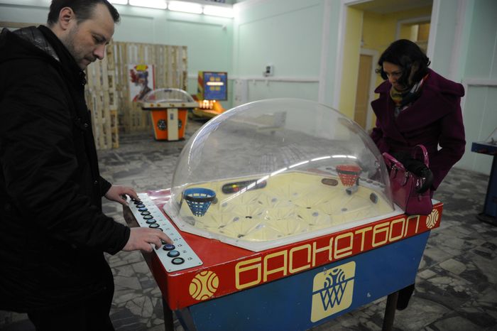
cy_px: 166
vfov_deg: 53.1
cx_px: 248
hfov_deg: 73.8
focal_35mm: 24
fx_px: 331
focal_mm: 24
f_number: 2.8
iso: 2000
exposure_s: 1/400
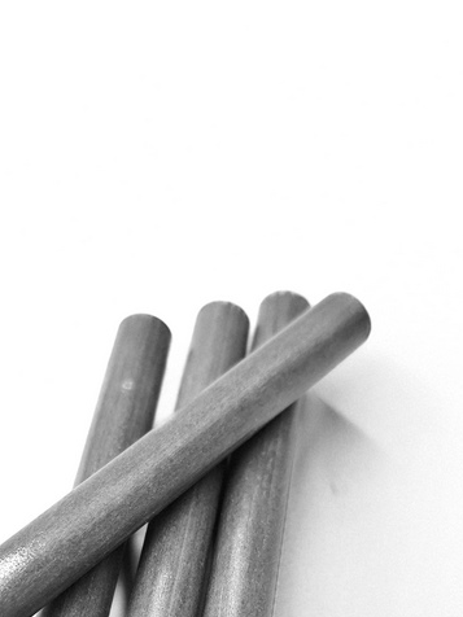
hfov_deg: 25.2
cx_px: 192
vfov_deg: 30.8
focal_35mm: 58
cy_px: 616
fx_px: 1034
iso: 32
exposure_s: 1/100
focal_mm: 6.3
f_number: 1.7
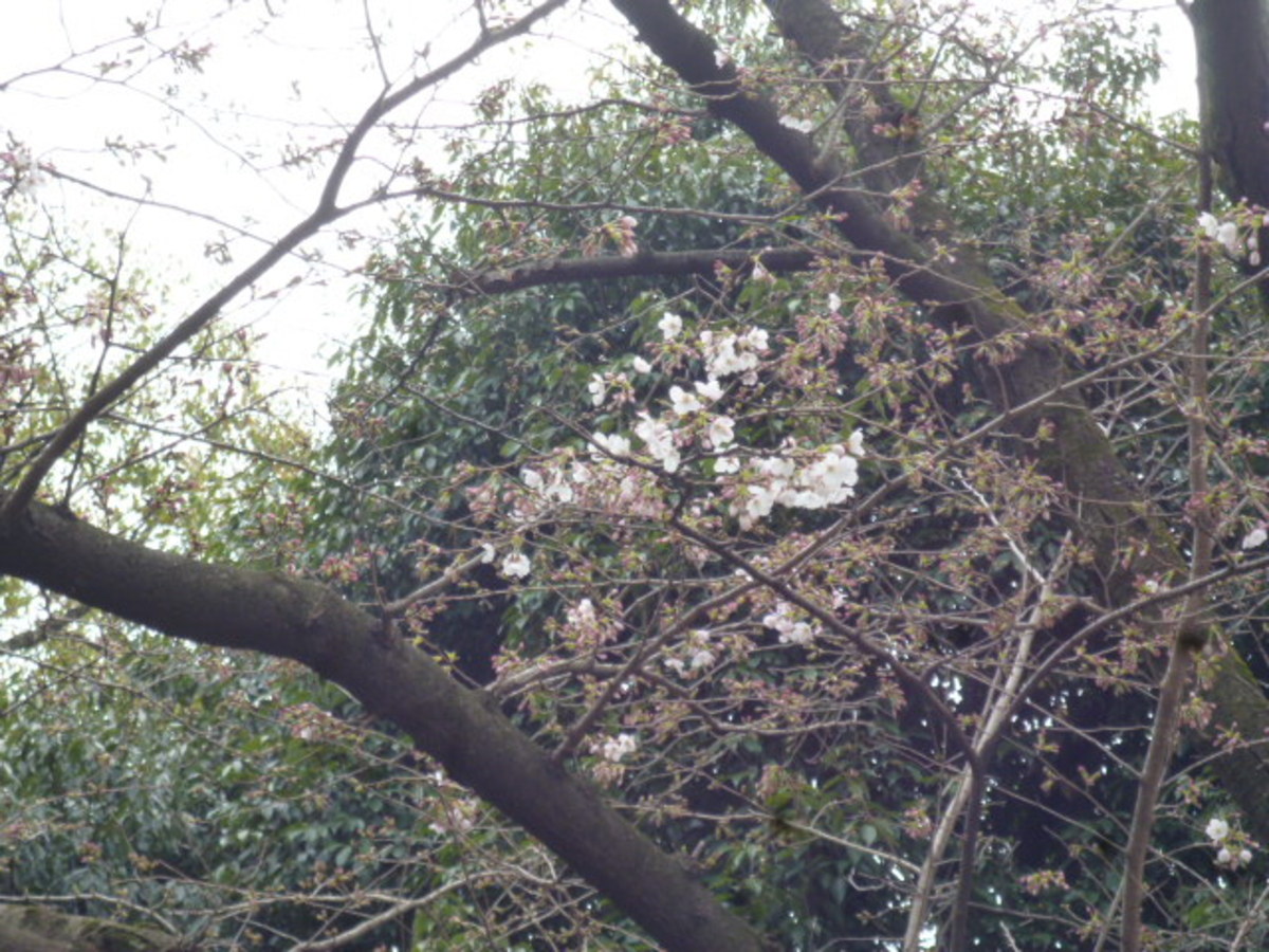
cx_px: 634
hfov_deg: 25.0
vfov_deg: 18.9
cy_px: 476
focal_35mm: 78
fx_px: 2859
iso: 200
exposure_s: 1/100
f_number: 5.4
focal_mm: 13.9
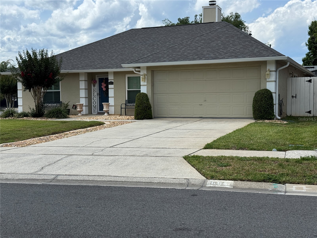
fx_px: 440
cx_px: 158
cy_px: 119
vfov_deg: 30.3
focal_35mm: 48
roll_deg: +0.4
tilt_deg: -4.0
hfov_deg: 39.7
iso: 64
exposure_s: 1/4310
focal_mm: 6.76
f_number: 1.78
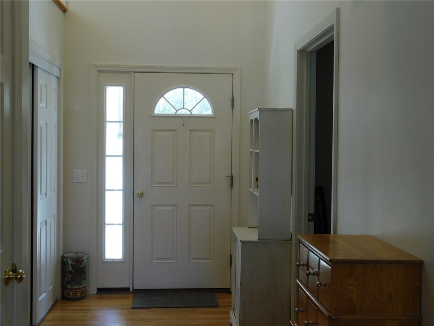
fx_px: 564
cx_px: 217
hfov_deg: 42.1
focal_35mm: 45
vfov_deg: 32.2
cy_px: 163
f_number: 3.7
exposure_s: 1/30
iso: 160
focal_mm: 8
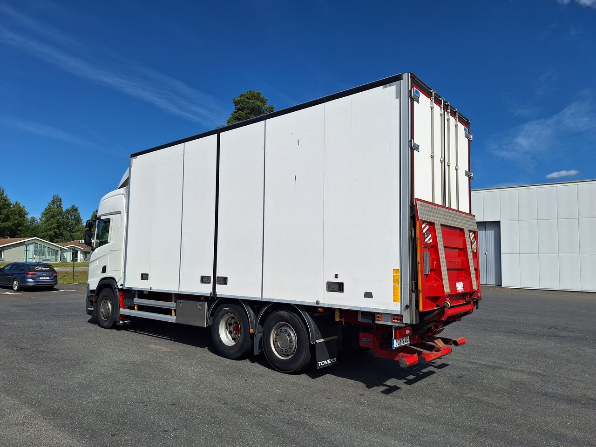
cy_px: 224
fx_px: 396
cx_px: 298
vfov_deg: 58.9
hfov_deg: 73.9
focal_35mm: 23
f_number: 1.8
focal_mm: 5.54
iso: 40
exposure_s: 1/4292
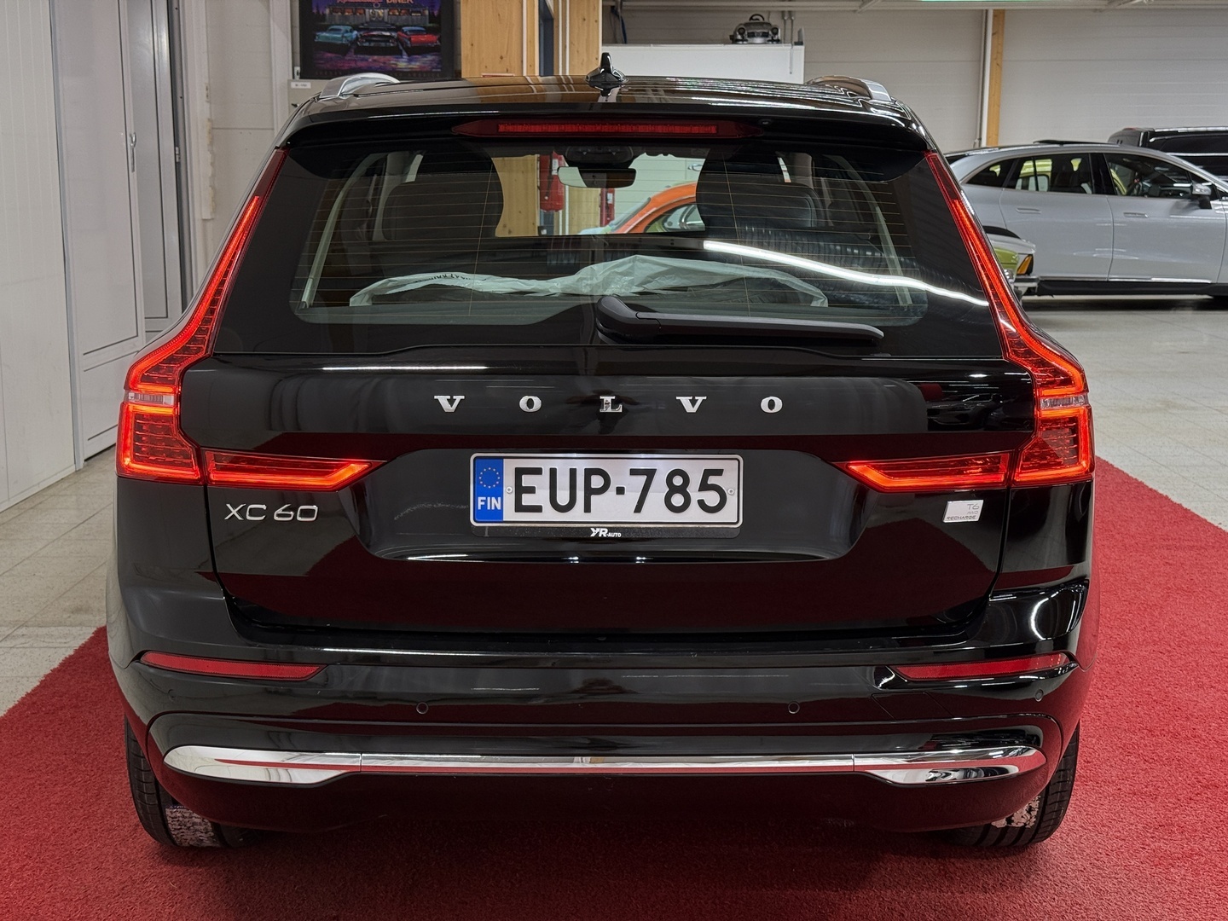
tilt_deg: -9.6
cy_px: 460
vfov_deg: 30.3
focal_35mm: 48
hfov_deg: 39.7
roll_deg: -0.6
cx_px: 614
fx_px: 1703
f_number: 1.78
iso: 64
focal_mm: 6.76
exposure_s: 1/50
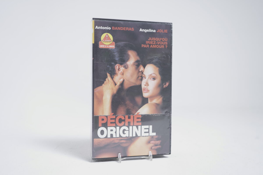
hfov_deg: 53.1
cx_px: 132
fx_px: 263
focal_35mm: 36
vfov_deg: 36.9
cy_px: 88
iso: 100
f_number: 5.6
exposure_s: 1/4
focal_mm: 36
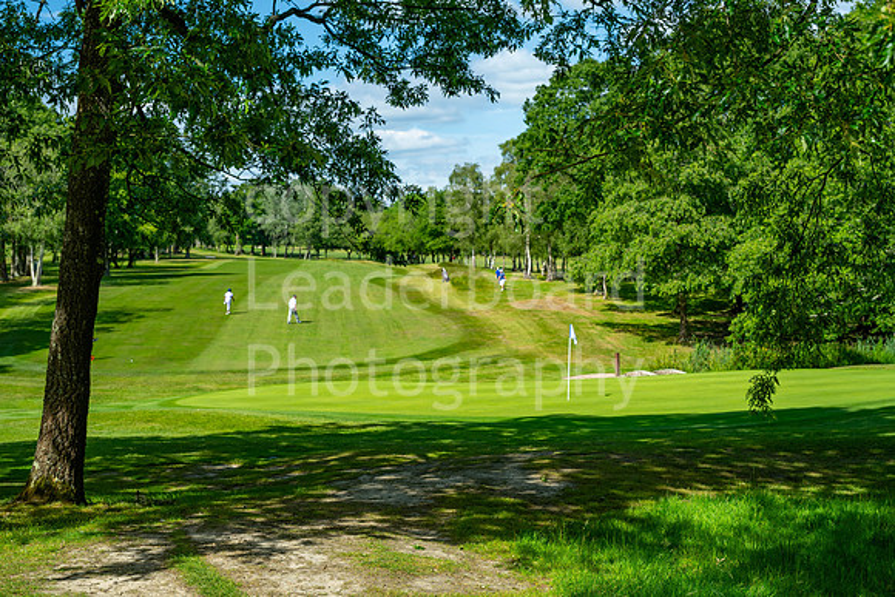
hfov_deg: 36.9
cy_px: 298
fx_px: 1343
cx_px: 448
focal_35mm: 54
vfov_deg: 25.1
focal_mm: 54
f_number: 5
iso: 200
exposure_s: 1/1000
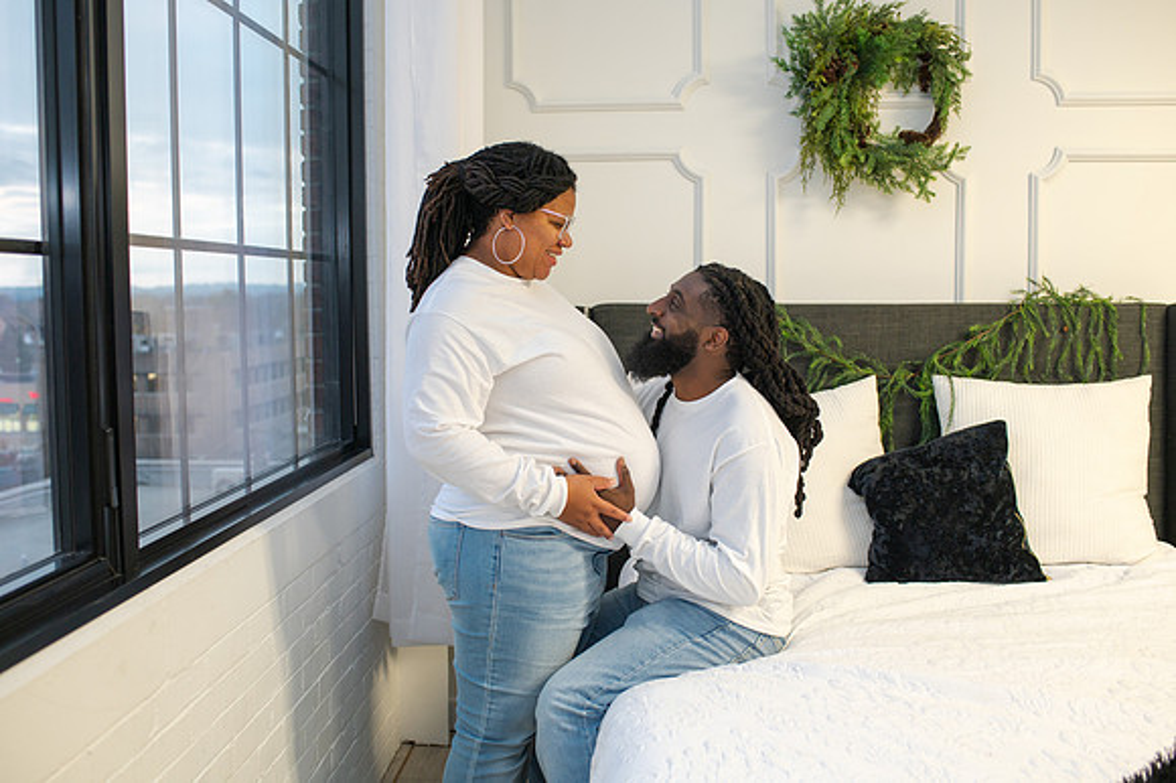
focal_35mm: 37
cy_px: 382
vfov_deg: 36.0
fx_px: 1203
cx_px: 588
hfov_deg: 52.1
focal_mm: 35
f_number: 3.5
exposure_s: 1/200
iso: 800
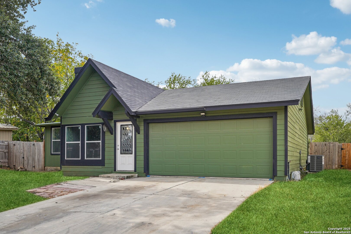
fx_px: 307
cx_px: 176
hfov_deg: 59.5
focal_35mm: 32
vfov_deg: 41.7
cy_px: 117
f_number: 8
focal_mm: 31.5
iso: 100
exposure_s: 1/160
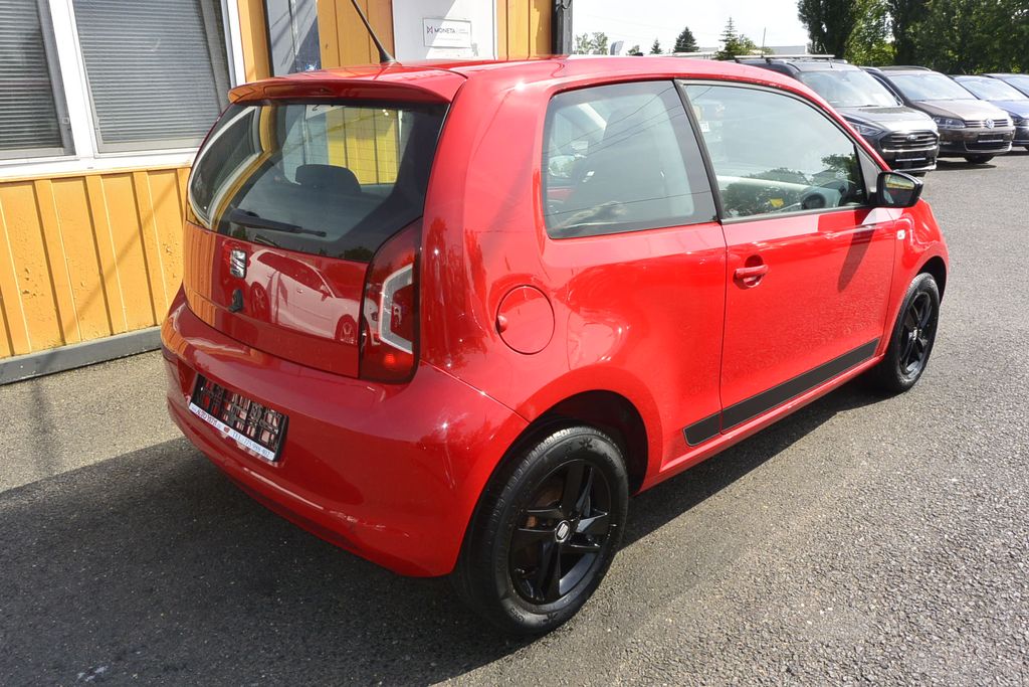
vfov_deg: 47.9
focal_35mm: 27
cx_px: 514
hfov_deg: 67.4
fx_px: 772
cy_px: 344
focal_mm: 10
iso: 160
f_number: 8
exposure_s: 1/250
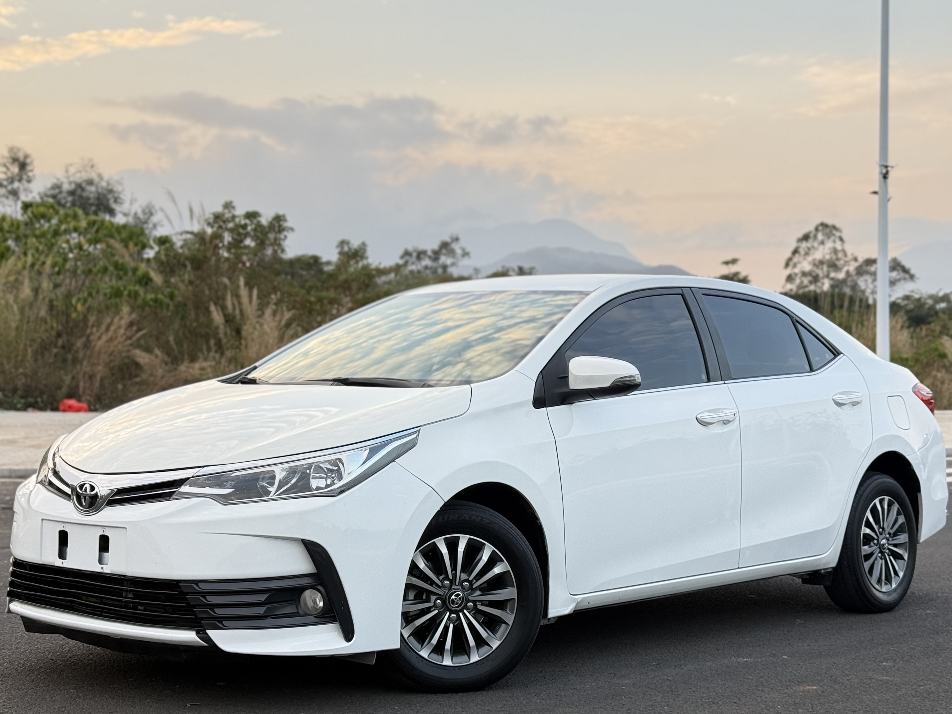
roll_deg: -1.7
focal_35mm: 48
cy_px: 357
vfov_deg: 30.3
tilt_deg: +1.3
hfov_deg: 39.7
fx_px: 1320
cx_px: 476
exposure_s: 1/149
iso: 64
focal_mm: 6.76
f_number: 1.78
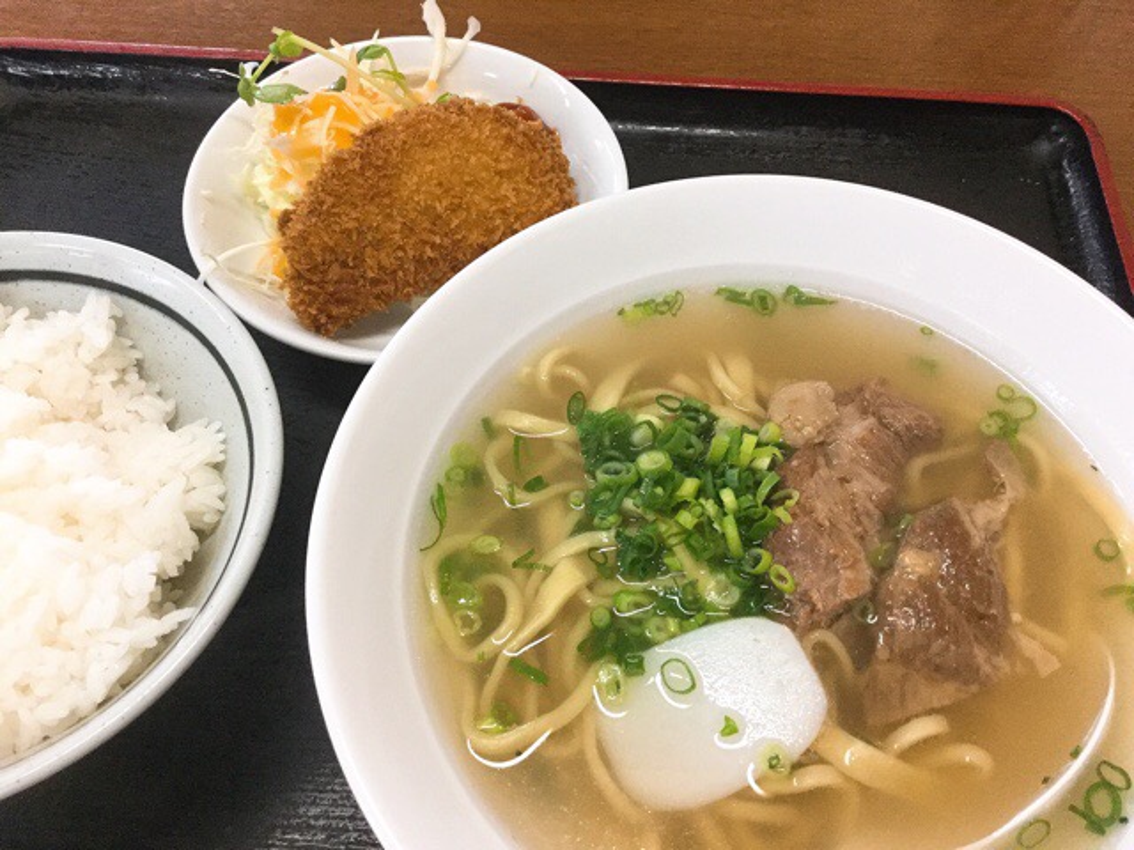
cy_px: 425
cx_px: 567
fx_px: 1016
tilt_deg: -59.5
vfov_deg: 45.4
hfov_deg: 58.4
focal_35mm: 31
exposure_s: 1/30
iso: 160
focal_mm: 3.3
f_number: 2.4
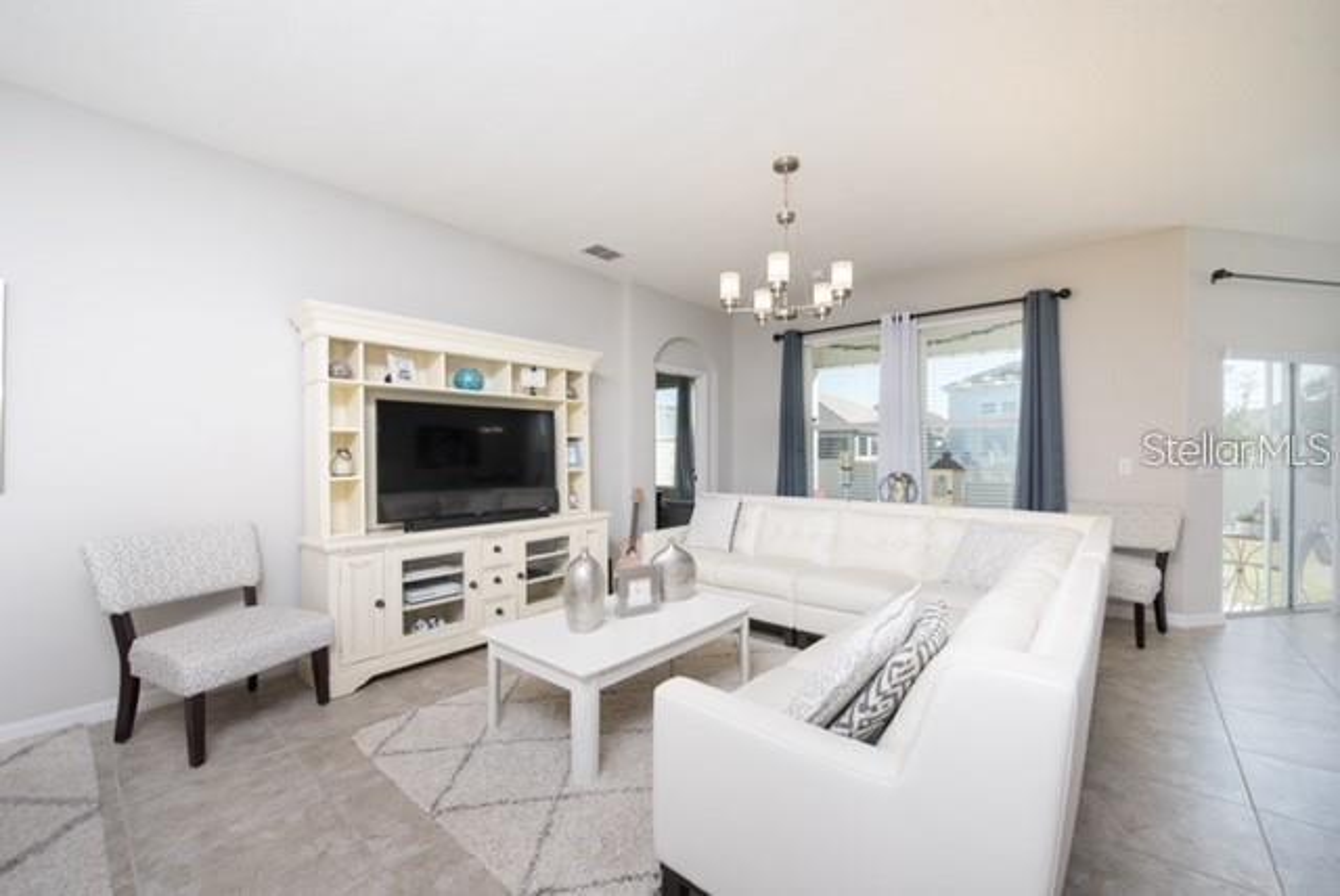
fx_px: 522
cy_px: 448
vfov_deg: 81.3
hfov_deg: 104.2
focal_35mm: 14
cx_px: 670
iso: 400
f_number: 10
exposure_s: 1/25
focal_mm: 14
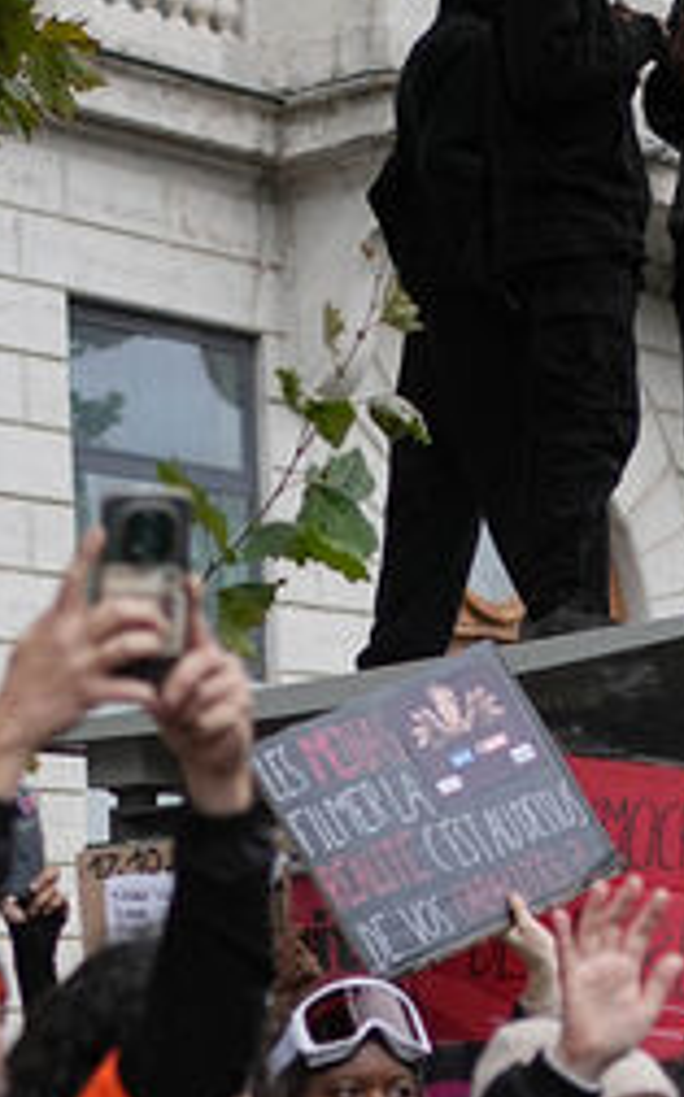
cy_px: 999
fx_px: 3946
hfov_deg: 9.9
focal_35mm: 132
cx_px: 410
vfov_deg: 15.6
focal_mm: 35
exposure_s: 1/3200
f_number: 2
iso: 400
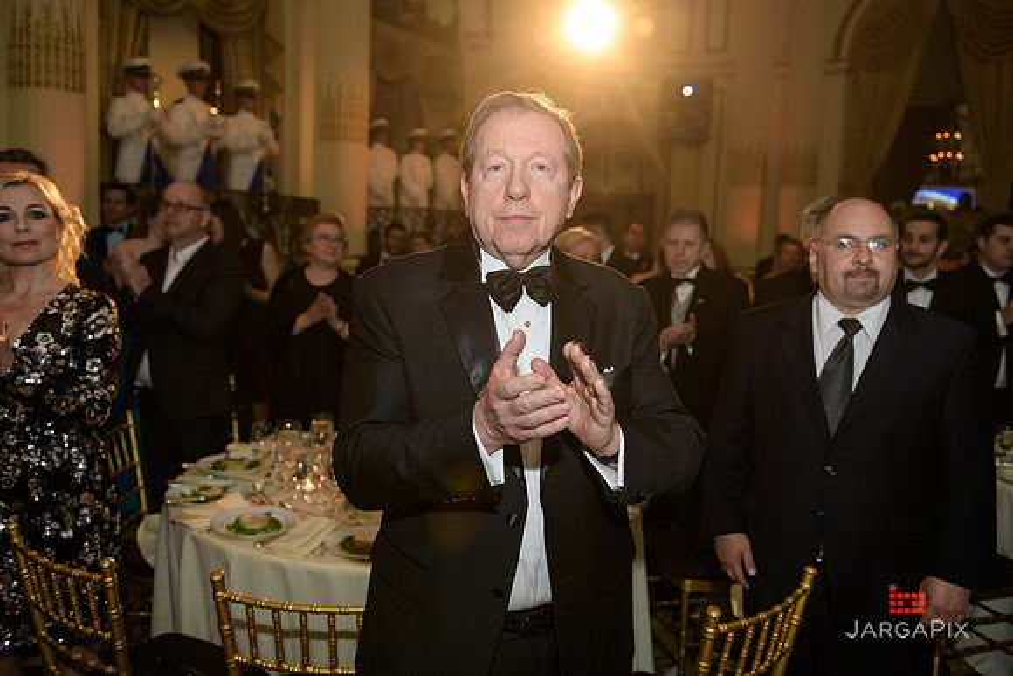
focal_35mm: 31
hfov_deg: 60.3
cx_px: 506
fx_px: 872
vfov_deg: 42.3
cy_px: 338
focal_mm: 31
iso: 1600
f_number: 3.2
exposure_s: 1/125
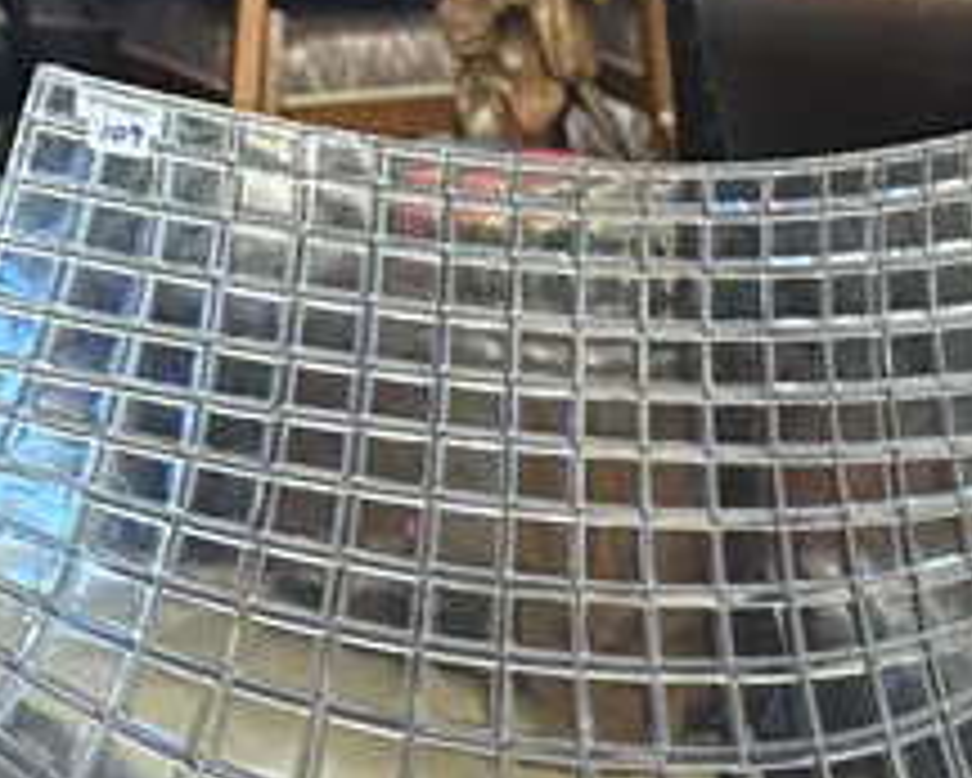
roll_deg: -1.6
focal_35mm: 111
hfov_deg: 16.1
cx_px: 1386
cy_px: 1587
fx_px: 3195
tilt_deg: -30.8
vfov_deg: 12.2
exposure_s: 1/50
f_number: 1.78
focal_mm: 6.86
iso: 125
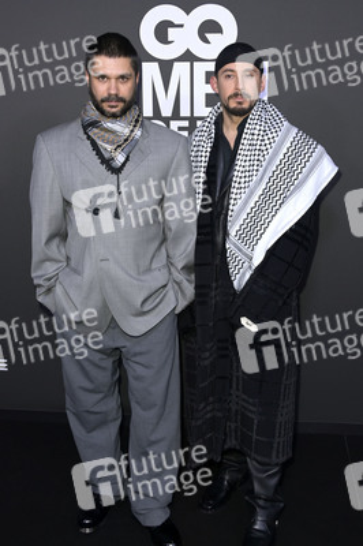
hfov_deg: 37.8
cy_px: 273
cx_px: 182
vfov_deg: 54.5
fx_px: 530
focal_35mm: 35
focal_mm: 35
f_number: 5.6
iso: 1000
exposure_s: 1/250
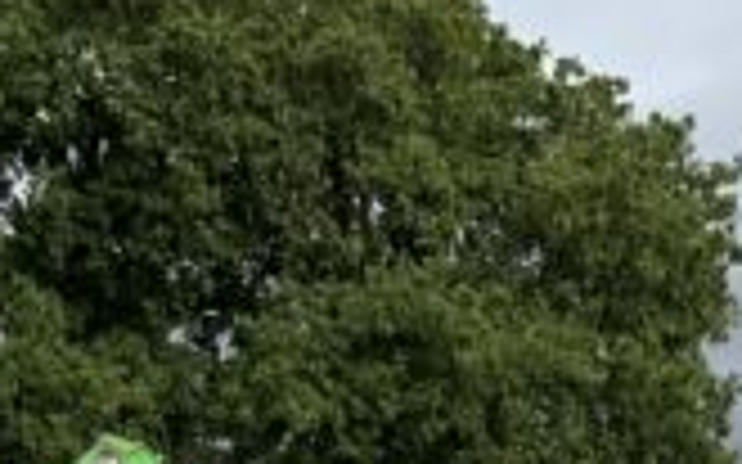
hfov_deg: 11.0
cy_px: 1532
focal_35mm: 191
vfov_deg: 6.2
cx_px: 373
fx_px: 3861
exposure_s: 1/1377
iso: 16
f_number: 1.8
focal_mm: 3
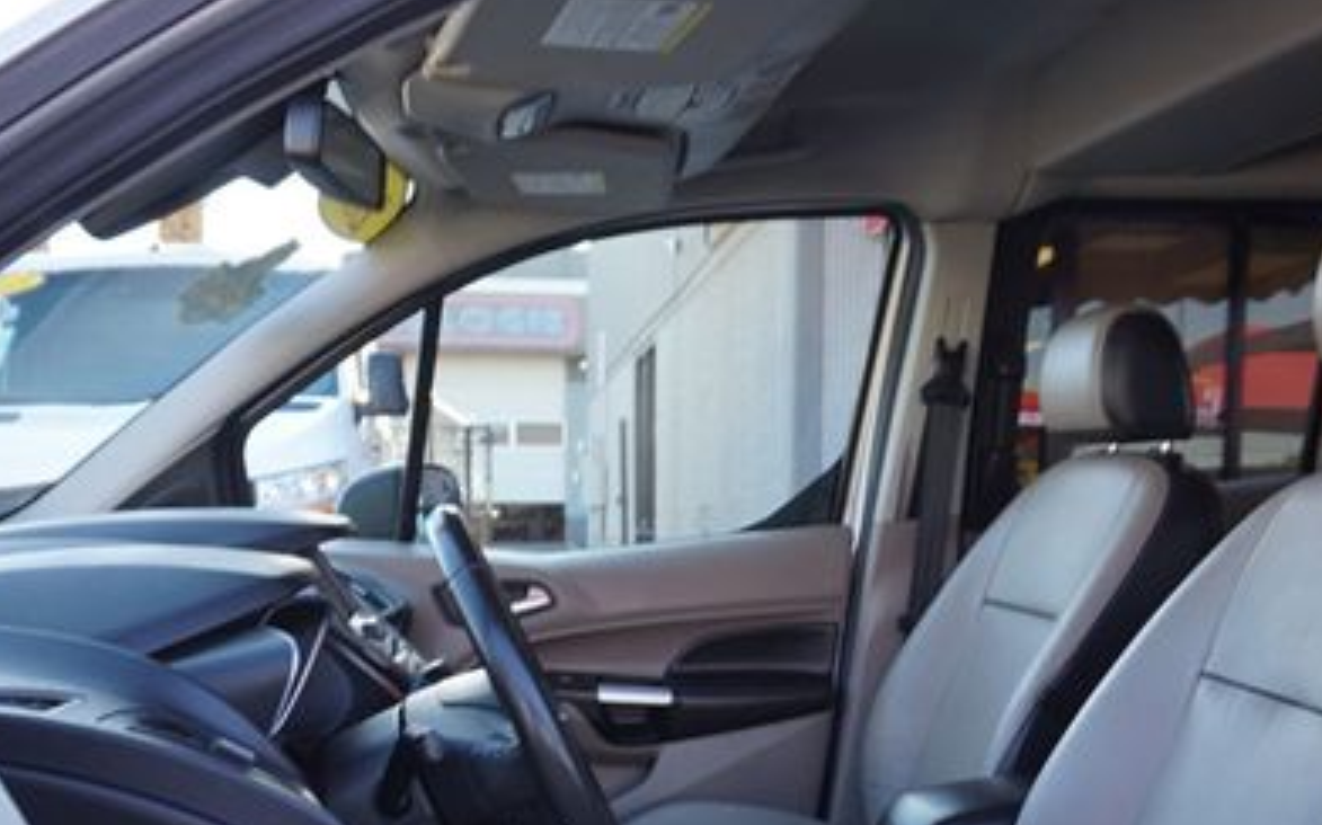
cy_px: 693
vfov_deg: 30.9
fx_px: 1441
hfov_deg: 49.3
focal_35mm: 40
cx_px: 659
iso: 125
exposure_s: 1/60
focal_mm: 16
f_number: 4
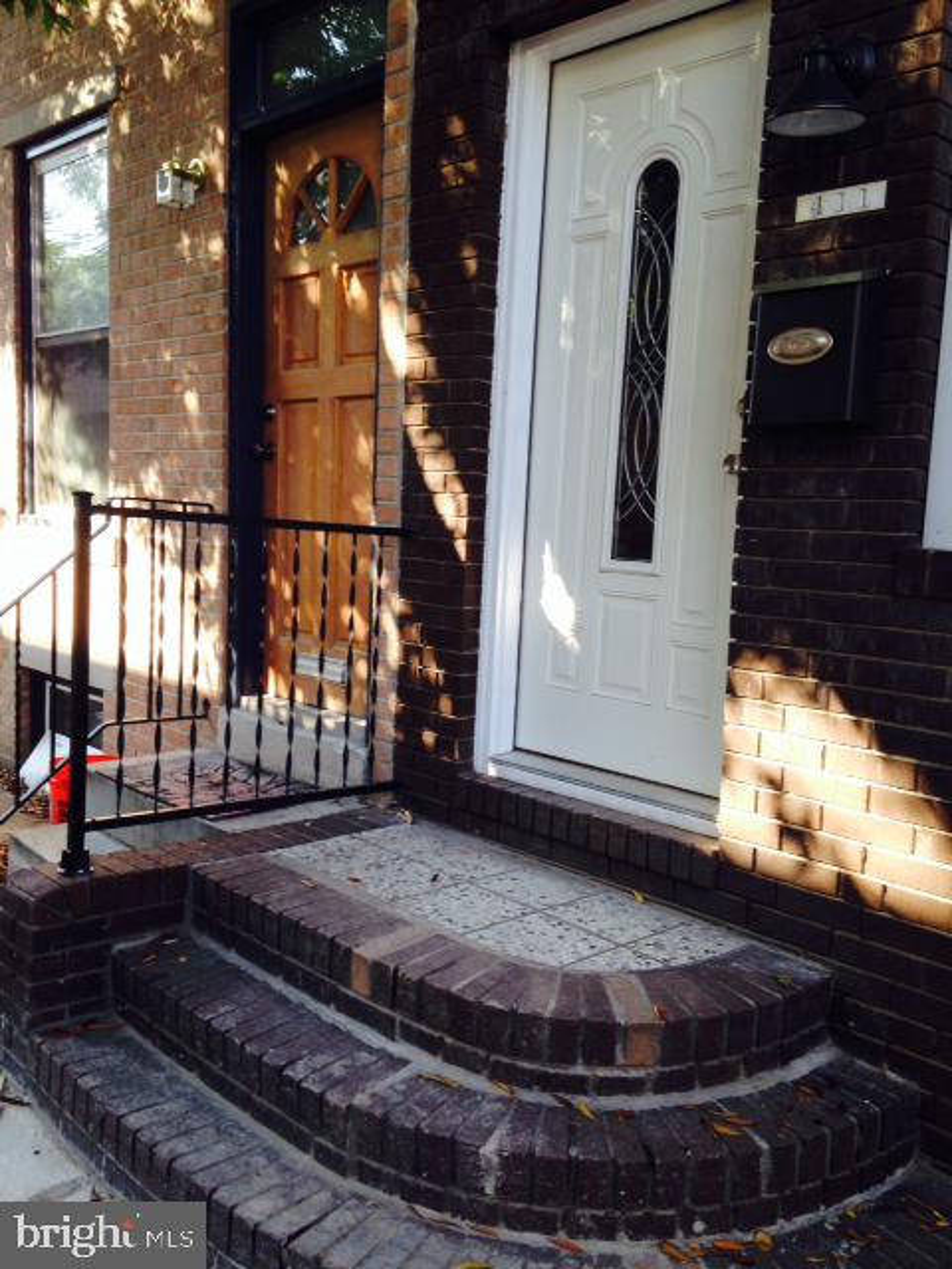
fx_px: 1210
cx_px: 476
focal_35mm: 33
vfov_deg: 55.4
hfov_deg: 42.9
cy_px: 634
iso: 50
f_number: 2.4
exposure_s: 1/131
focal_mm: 4.12
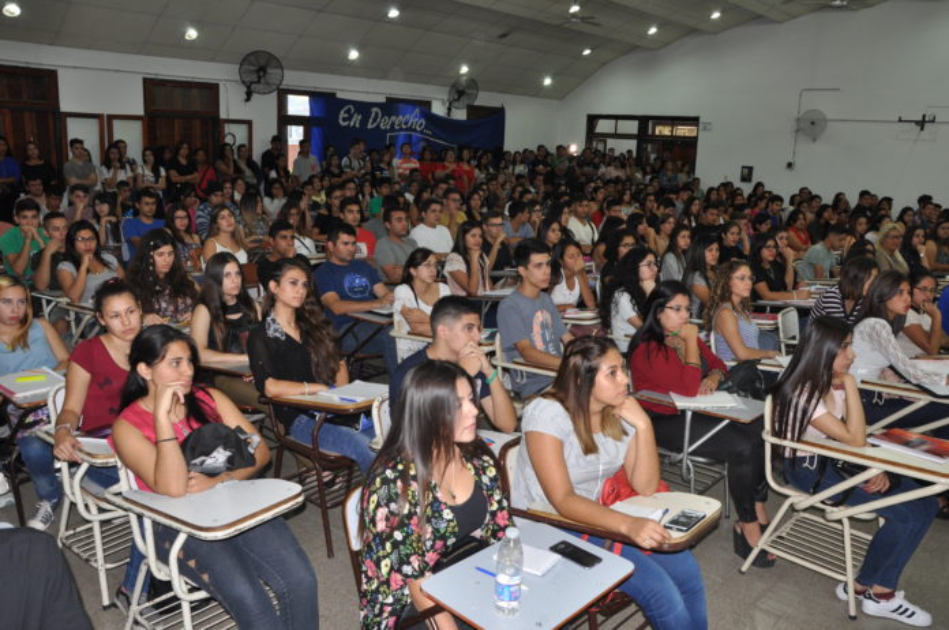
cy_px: 315
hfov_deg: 67.5
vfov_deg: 47.8
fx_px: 711
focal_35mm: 27
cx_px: 474
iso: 400
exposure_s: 1/25
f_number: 7.1
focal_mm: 18
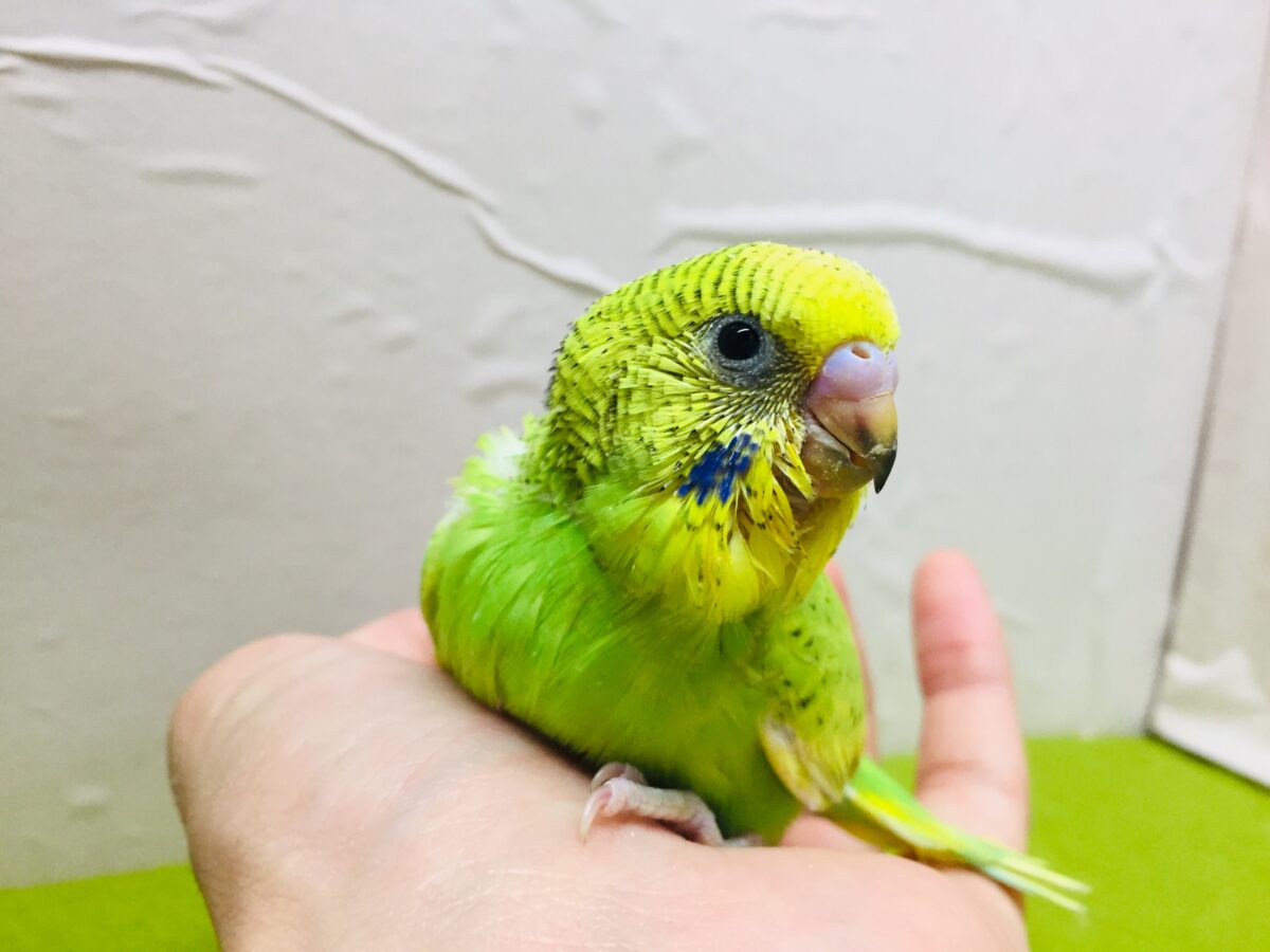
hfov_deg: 61.7
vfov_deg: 48.2
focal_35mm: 29
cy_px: 476
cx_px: 635
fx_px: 1064
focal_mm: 4.15
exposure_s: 1/30
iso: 50
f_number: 2.2
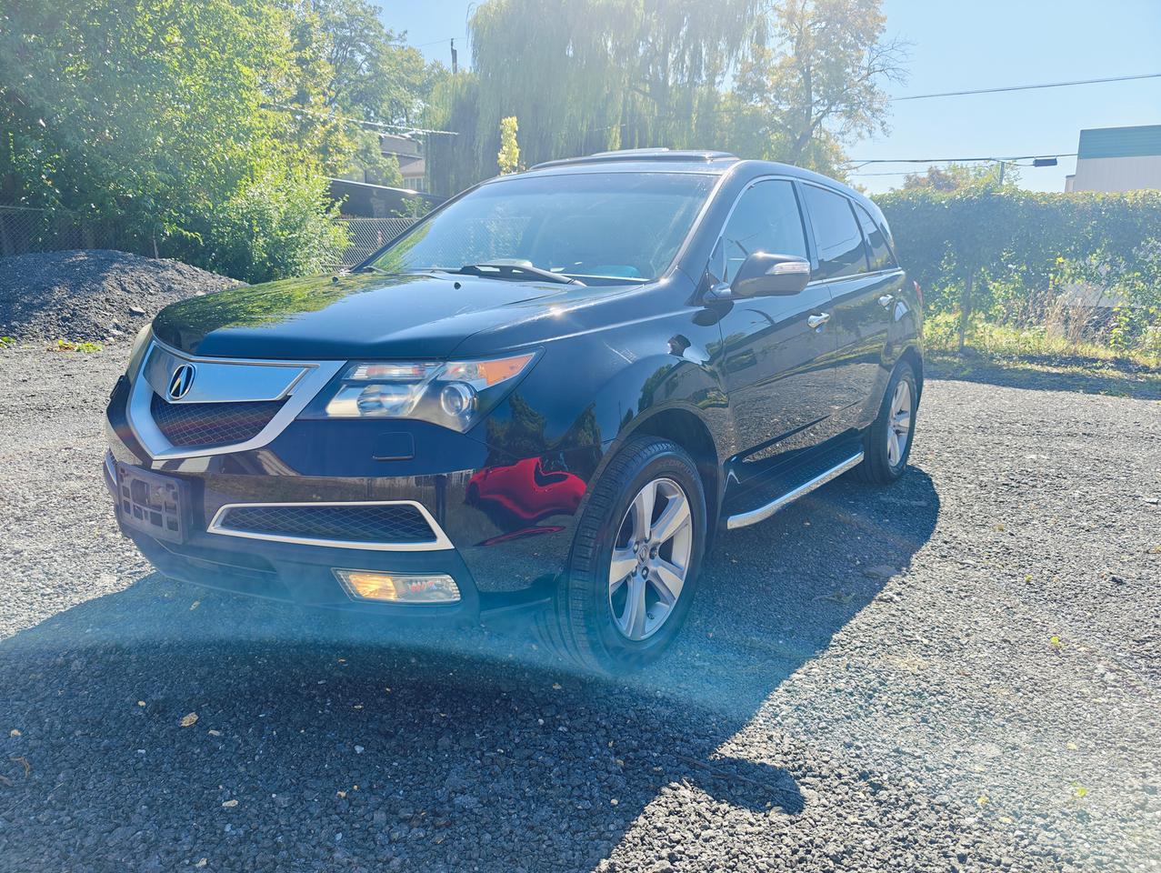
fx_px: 806
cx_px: 580
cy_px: 436
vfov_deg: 56.9
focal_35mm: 24
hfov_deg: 71.5
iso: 64
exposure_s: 1/362
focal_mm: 6.06
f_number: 1.7
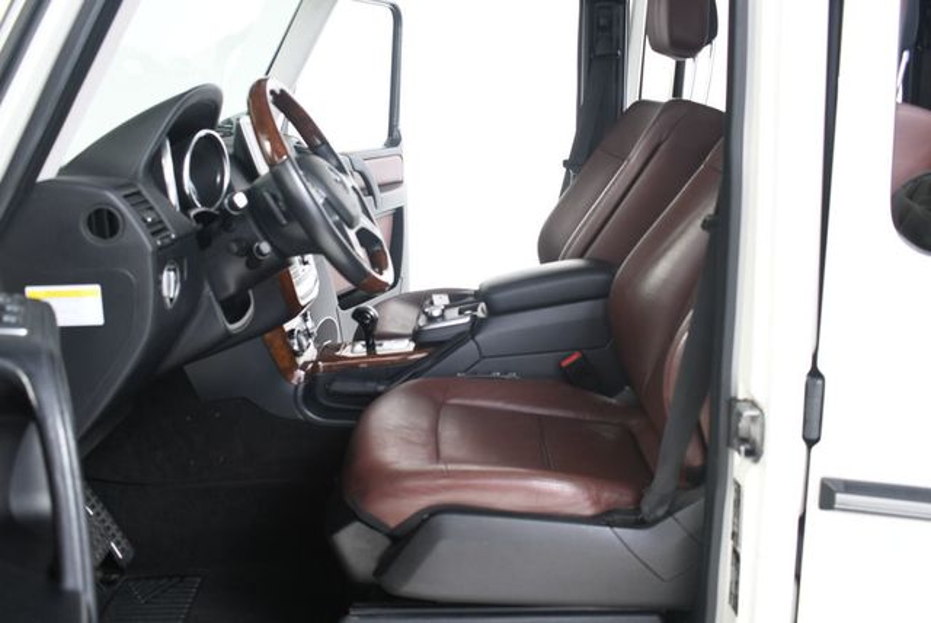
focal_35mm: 36
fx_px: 932
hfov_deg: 53.1
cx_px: 466
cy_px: 312
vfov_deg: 36.9
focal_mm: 18
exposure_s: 1/160
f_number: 4
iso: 100
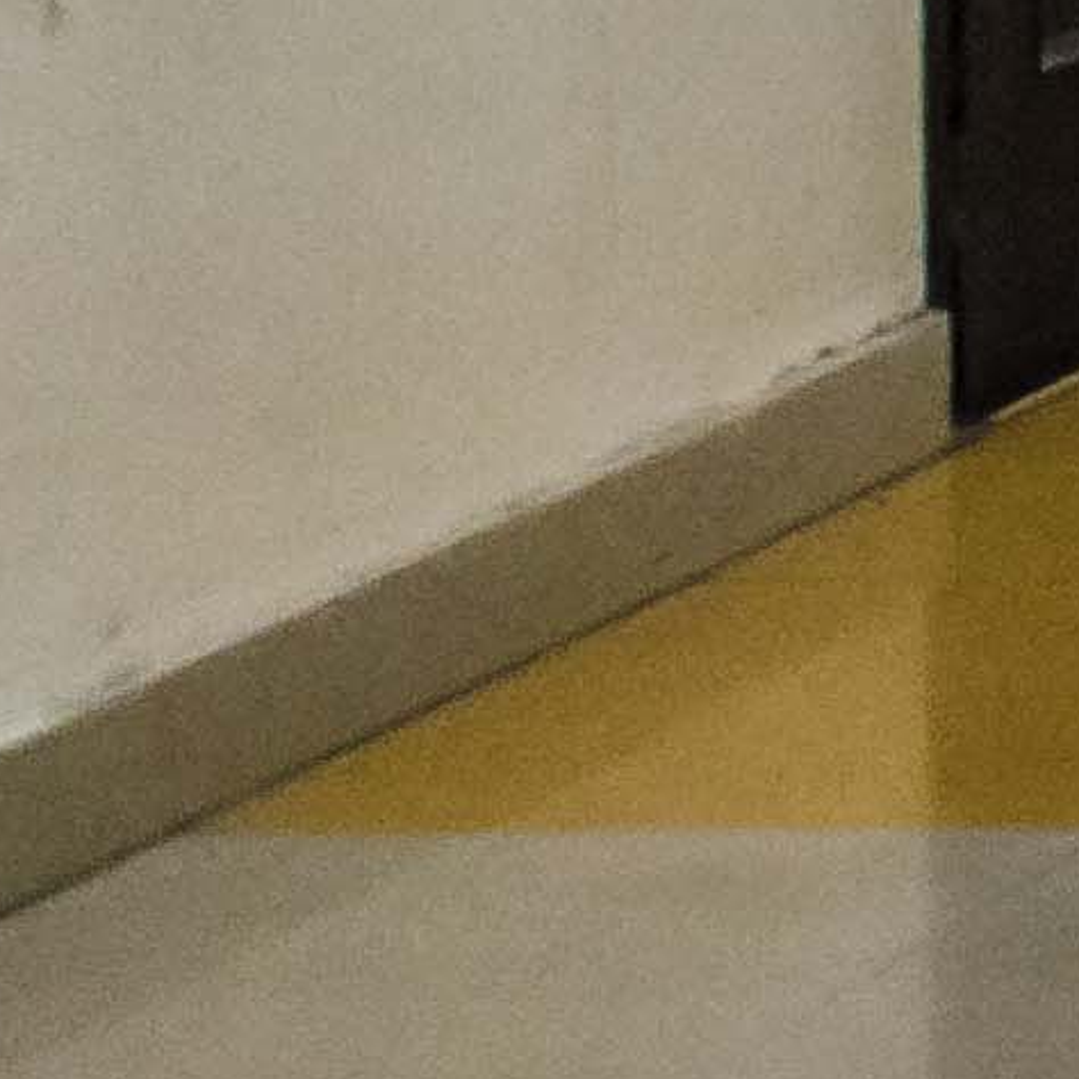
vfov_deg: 6.9
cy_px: -1639
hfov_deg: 5.7
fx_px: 8393
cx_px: 5099
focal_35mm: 238
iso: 320
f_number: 3.5
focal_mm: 18
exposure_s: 1/80
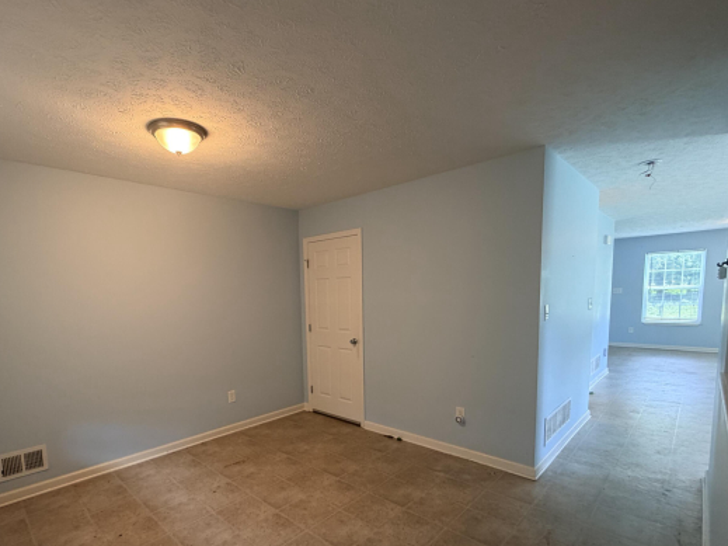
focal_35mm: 18
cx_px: 321
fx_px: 378
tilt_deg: -5.9
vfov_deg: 70.7
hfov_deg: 87.4
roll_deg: +3.0
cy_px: 331
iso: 200
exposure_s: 1/60
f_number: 2.2
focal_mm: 2.22
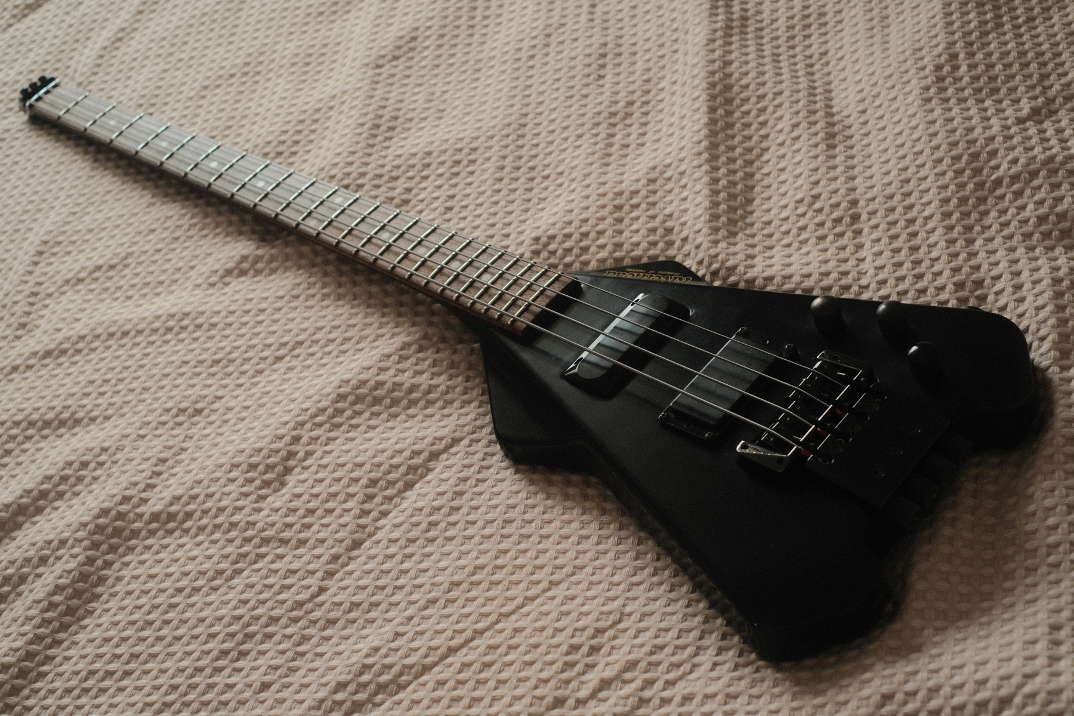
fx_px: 1581
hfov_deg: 37.5
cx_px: 537
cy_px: 358
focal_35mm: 53
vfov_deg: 25.5
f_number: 4
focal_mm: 35
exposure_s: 1/58
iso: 640
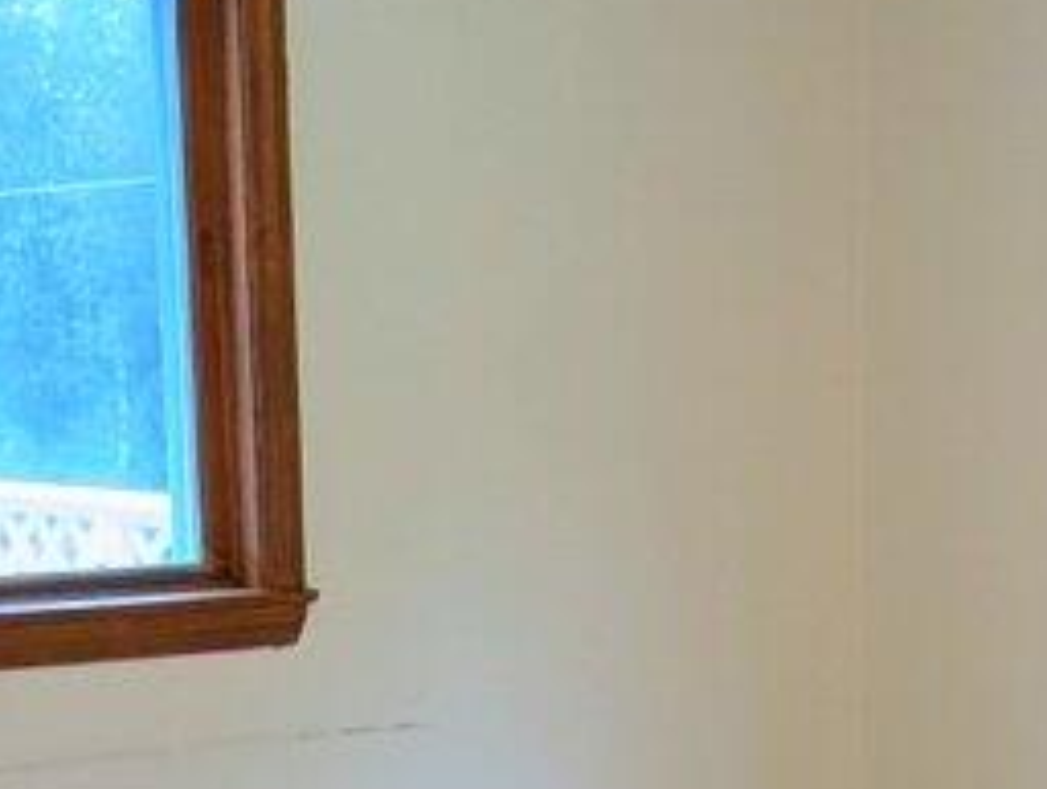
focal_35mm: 75
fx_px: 2273
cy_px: 897
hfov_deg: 25.7
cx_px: 744
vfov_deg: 18.8
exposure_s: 1/120
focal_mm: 2.02
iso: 100
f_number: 1.7
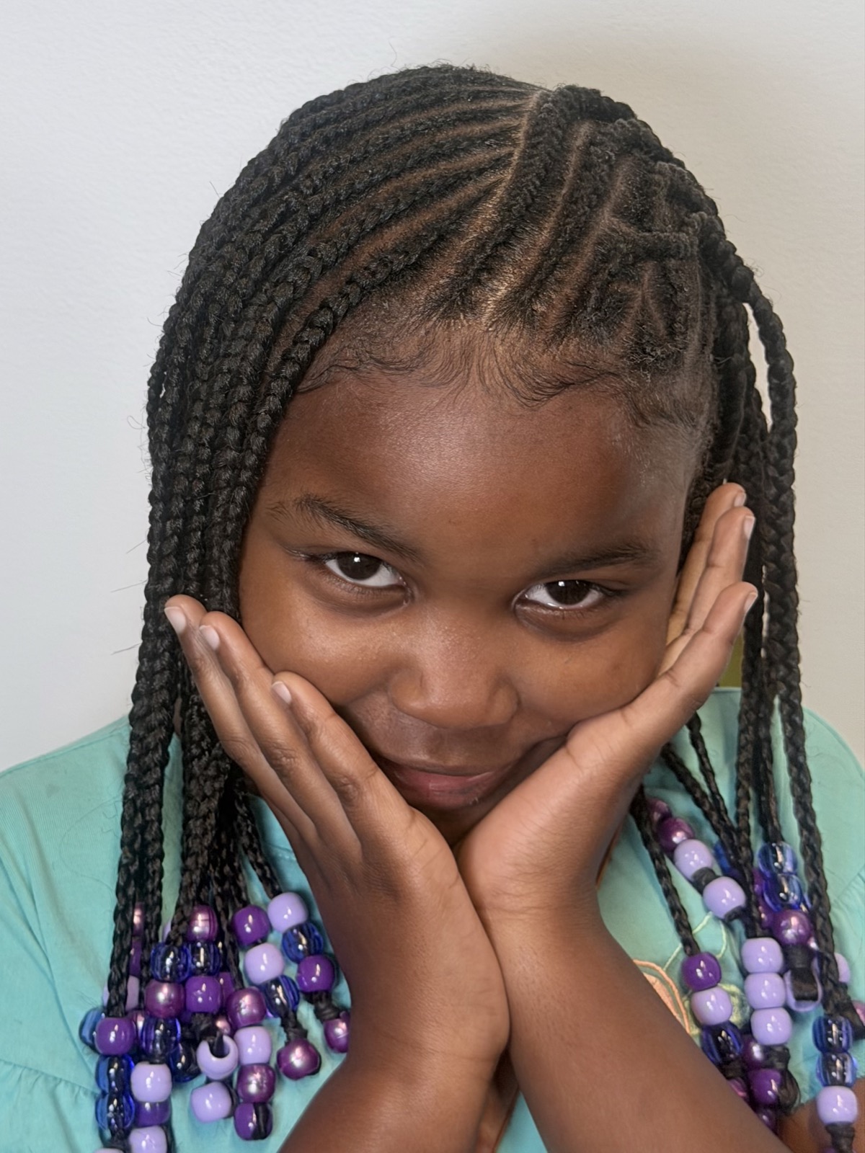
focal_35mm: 48
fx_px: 1599
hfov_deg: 30.3
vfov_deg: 39.7
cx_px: 432
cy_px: 576
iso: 80
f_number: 1.78
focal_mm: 6.76
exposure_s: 1/60
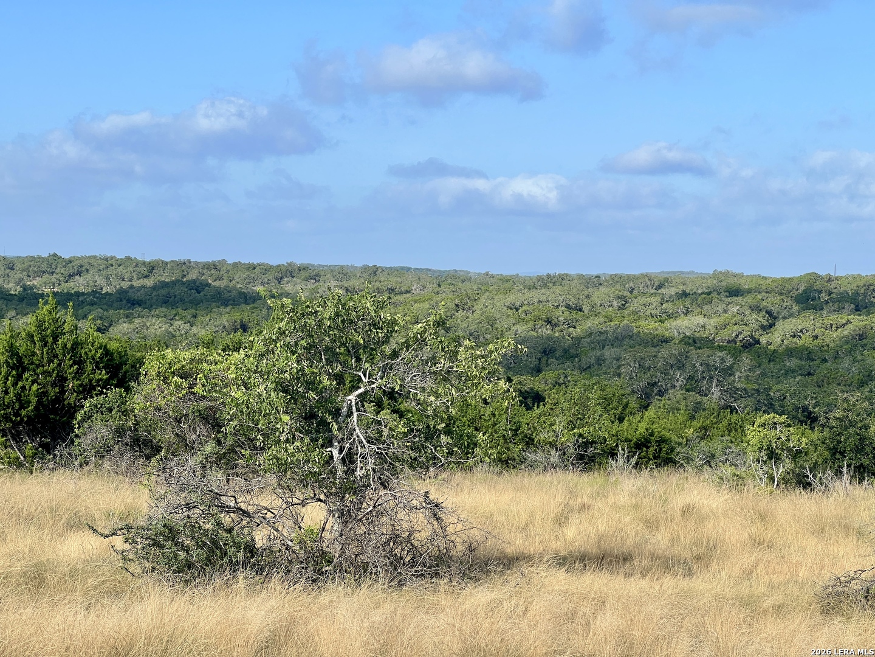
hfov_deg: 25.3
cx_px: 438
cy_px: 328
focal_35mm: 77
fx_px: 1946
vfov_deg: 19.1
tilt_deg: -1.8
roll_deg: -1.5
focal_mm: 9
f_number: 2.8
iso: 32
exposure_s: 1/752
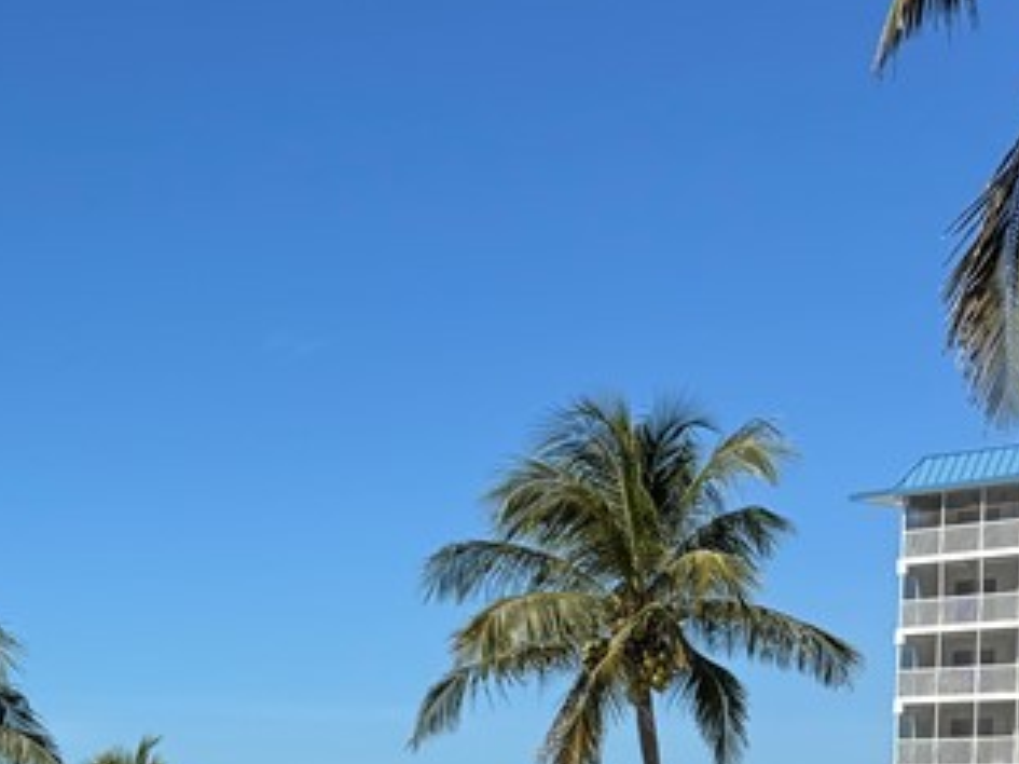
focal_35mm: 78
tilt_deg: -1.5
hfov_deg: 21.9
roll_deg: -1.3
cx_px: -385
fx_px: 2295
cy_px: 838
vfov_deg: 18.2
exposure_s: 1/5814
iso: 80
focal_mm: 6.76
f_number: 1.78
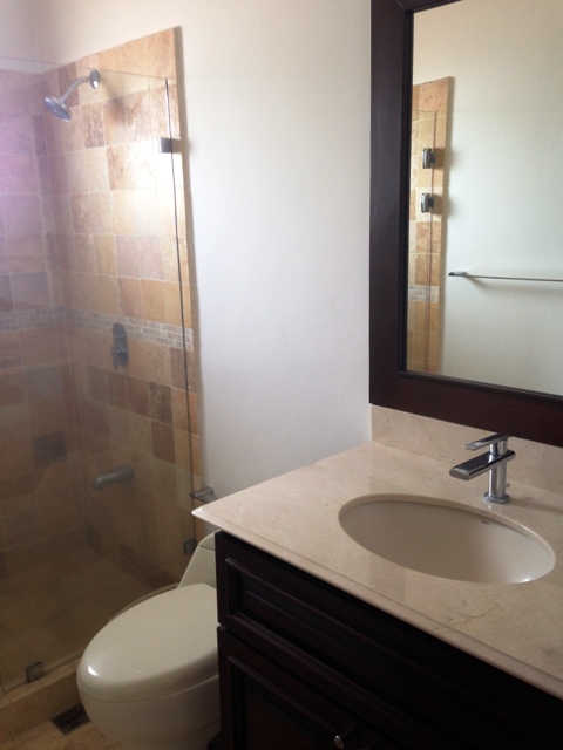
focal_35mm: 33
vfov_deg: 55.4
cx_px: 282
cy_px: 375
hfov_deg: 42.9
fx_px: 716
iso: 50
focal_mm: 4.12
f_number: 2.4
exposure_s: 1/24
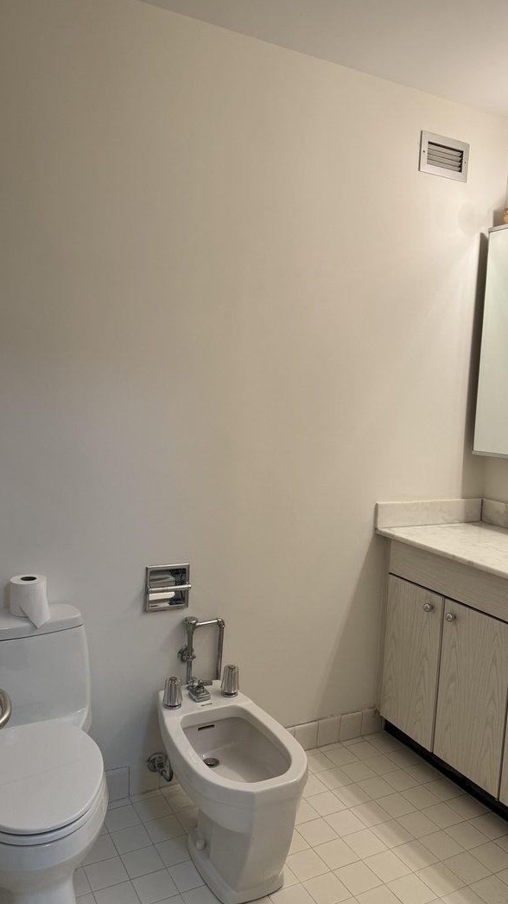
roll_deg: -2.0
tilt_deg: -6.7
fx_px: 647
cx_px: 256
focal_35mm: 27
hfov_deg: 42.9
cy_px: 464
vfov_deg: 69.9
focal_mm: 6.86
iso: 100
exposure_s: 1/120
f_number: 1.78
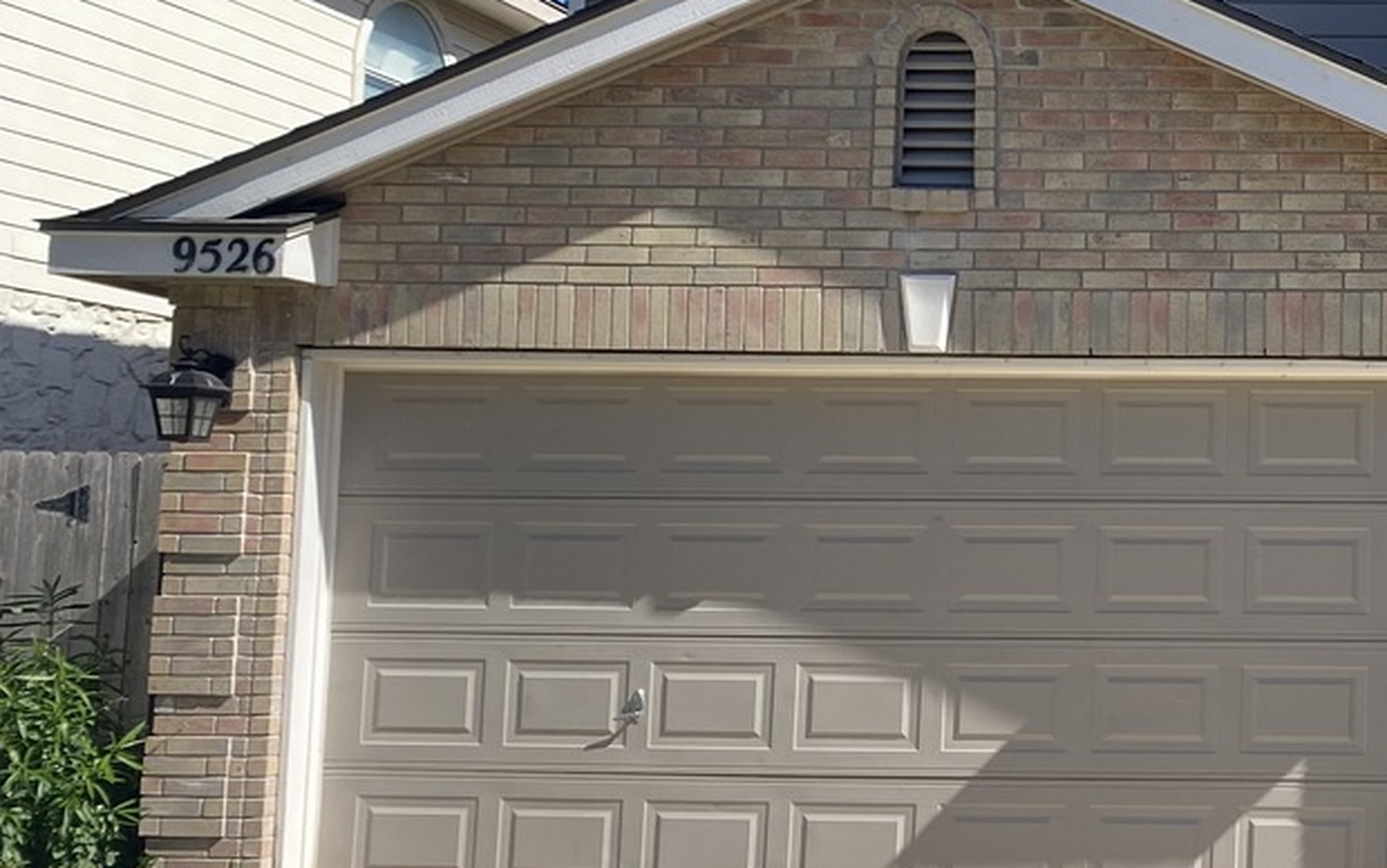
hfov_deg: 28.8
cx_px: 1555
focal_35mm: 64
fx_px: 2420
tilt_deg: +5.5
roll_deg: -0.3
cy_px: 389
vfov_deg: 20.3
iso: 32
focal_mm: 4.25
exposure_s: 1/2410
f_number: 1.8
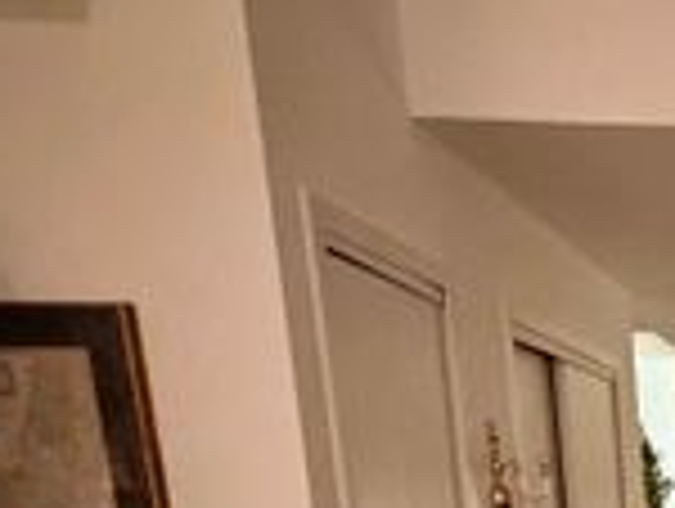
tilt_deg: -10.8
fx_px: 1094
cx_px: 1035
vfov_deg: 22.4
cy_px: 719
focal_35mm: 56
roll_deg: +0.5
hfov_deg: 25.2
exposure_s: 1/33
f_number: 2.2
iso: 1600
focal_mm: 2.22
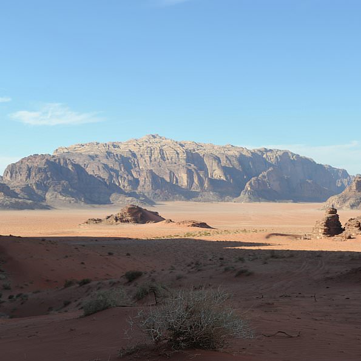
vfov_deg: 31.6
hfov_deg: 31.6
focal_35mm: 54
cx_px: 147
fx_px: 637
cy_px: 181
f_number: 8
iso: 200
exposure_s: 1/250
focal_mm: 42
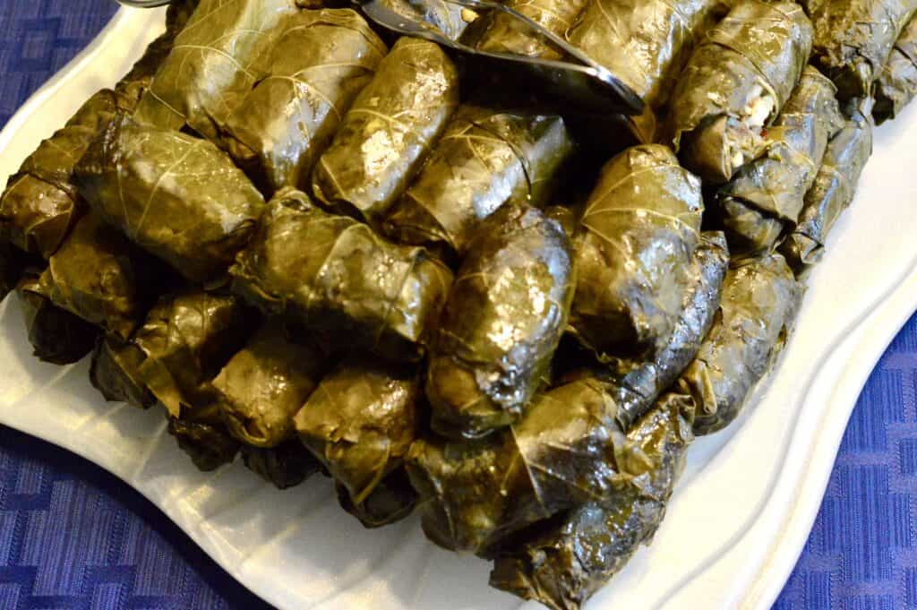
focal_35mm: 52
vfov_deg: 25.7
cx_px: 458
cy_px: 305
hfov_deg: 37.9
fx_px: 1336
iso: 3200
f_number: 5
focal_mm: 35
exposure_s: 1/100
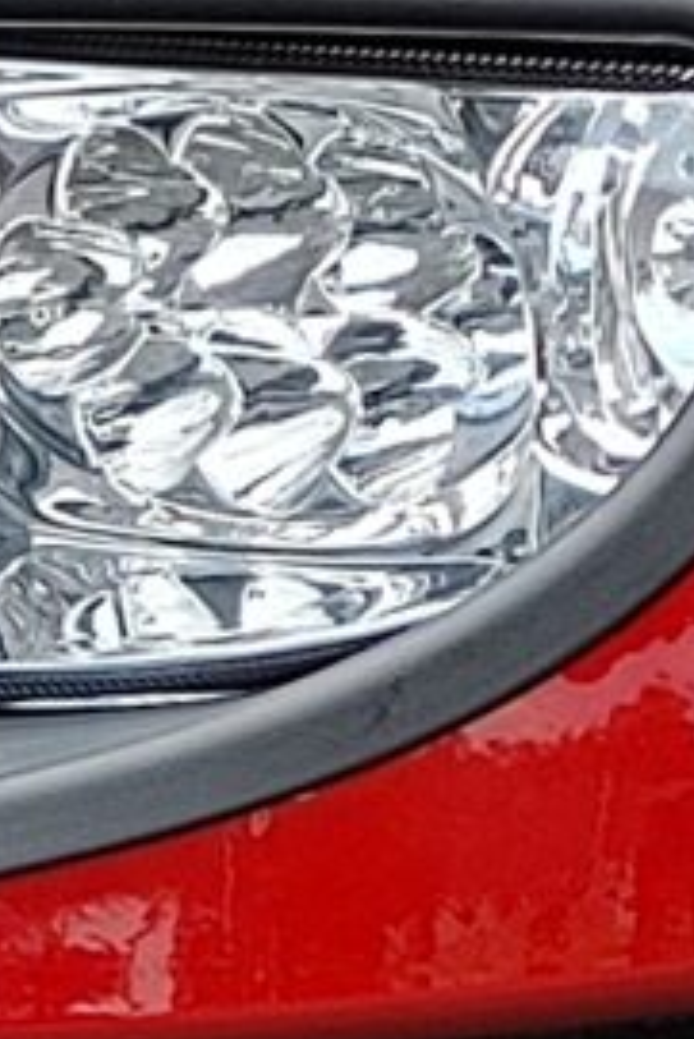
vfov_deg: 8.0
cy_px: 1261
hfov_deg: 5.4
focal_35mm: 255
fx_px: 7364
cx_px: 150
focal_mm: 4.81
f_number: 1.8
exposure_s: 1/244
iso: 50
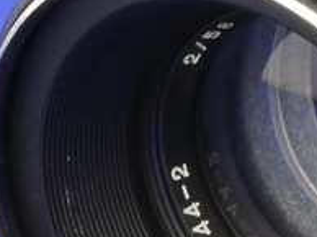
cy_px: 206
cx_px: 261
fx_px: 2095
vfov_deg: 6.5
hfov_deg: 8.6
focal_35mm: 229
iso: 200
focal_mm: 6.7
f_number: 8
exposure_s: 1
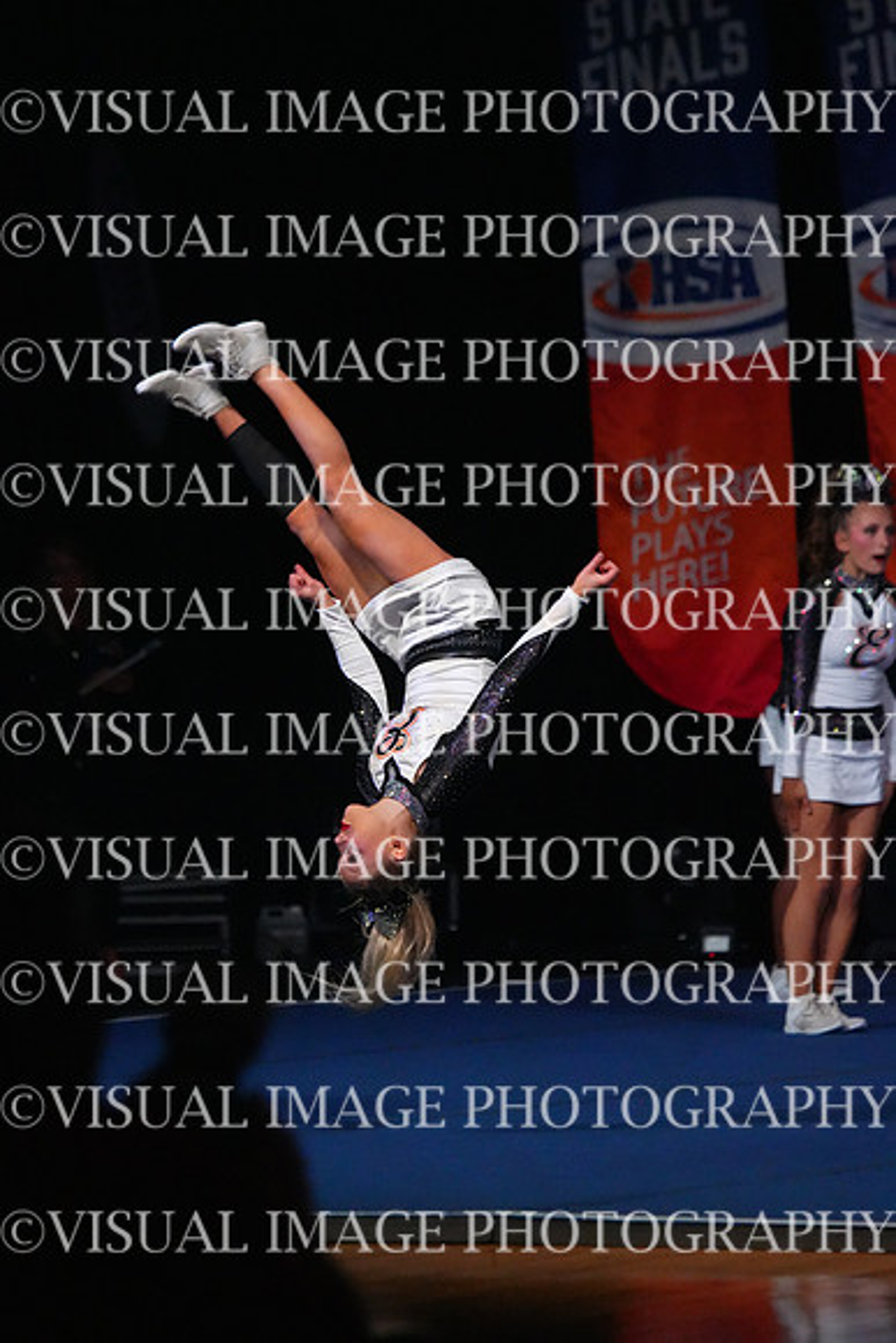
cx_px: 448
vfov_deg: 8.2
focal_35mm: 250
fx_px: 9327
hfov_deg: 5.5
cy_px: 672
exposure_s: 1/1250
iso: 16000
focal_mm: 250
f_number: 5.6
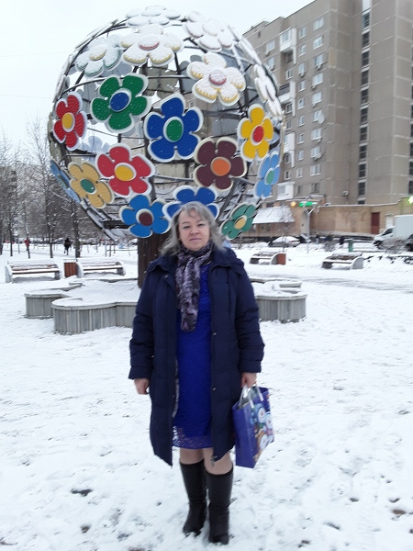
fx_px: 430
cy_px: 276
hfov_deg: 51.4
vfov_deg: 65.3
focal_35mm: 27
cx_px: 206
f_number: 1.9
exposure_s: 1/33
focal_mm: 2.91
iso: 40
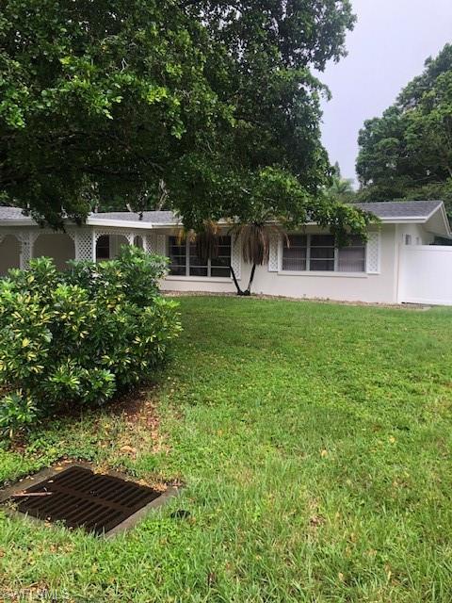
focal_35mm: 28
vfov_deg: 63.4
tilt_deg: -3.2
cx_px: 226
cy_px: 302
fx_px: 487
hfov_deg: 49.7
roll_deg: -0.1
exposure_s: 1/120
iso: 40
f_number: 1.8
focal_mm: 3.99
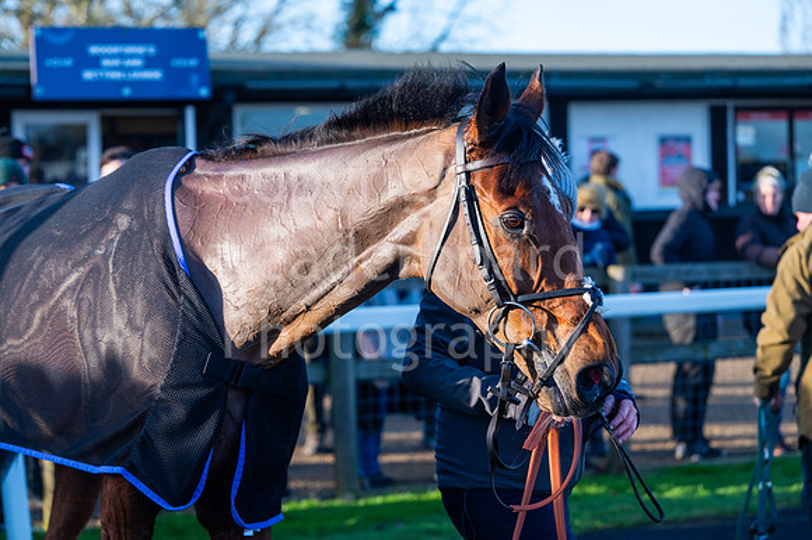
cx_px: 406
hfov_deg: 25.3
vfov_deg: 17.0
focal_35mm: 80
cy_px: 270
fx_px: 1810
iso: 320
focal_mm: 79
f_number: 3.5
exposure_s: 1/1000
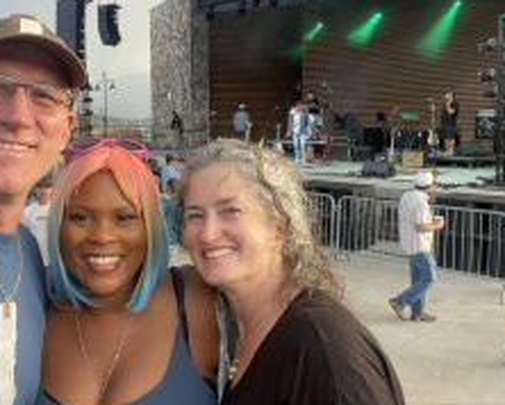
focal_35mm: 37
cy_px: 159
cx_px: 182
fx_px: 553
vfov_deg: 40.0
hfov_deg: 48.5
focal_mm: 2.71
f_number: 2.2
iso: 125
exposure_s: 1/60
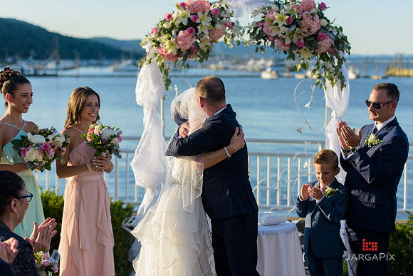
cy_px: 138
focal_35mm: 70
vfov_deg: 19.5
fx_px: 803
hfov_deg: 28.8
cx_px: 206
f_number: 3.2
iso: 200
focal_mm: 70
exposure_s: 1/1600
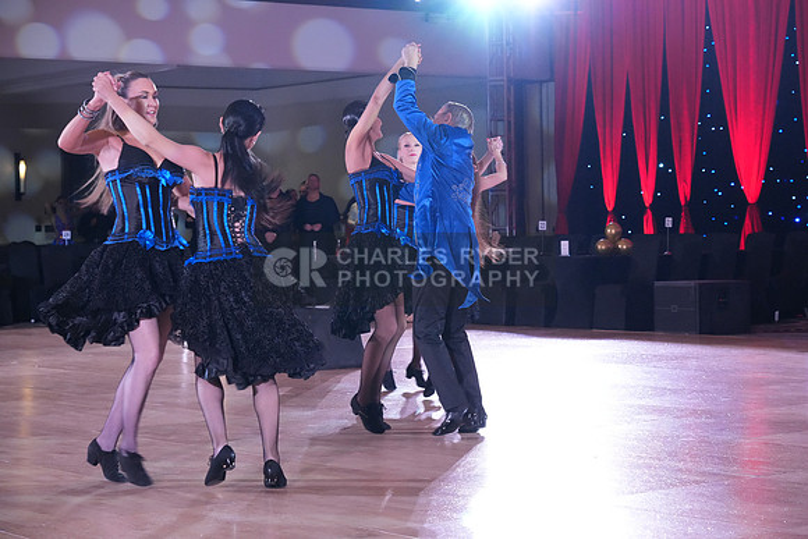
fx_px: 1841
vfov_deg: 16.7
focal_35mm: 82
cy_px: 270
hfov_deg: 24.8
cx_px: 404
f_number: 5.6
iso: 5000
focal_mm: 82
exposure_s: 1/250
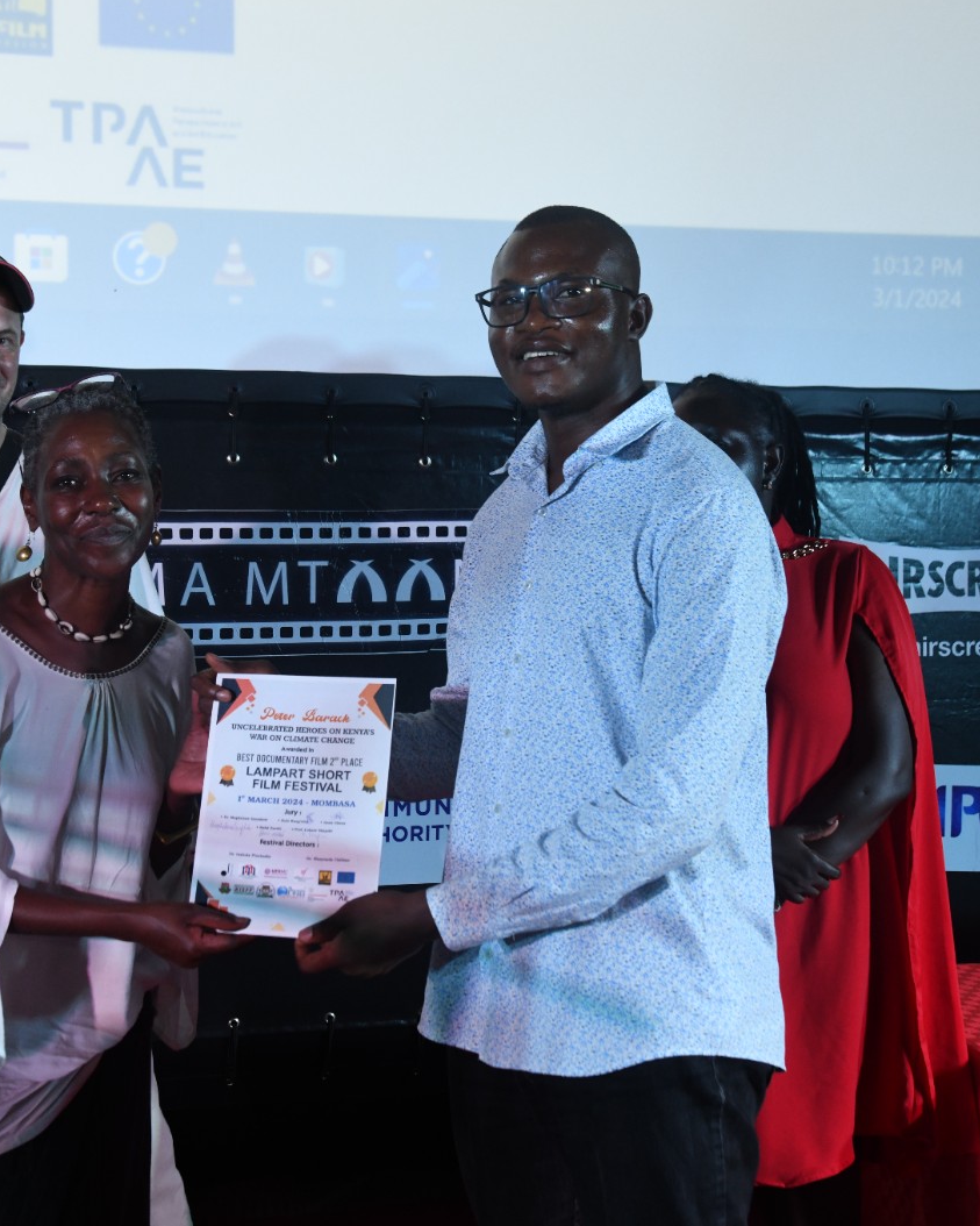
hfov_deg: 26.6
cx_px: 385
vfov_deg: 33.0
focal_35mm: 57
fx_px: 2067
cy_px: 607
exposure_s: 1/60
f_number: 7.1
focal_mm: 40
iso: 1400
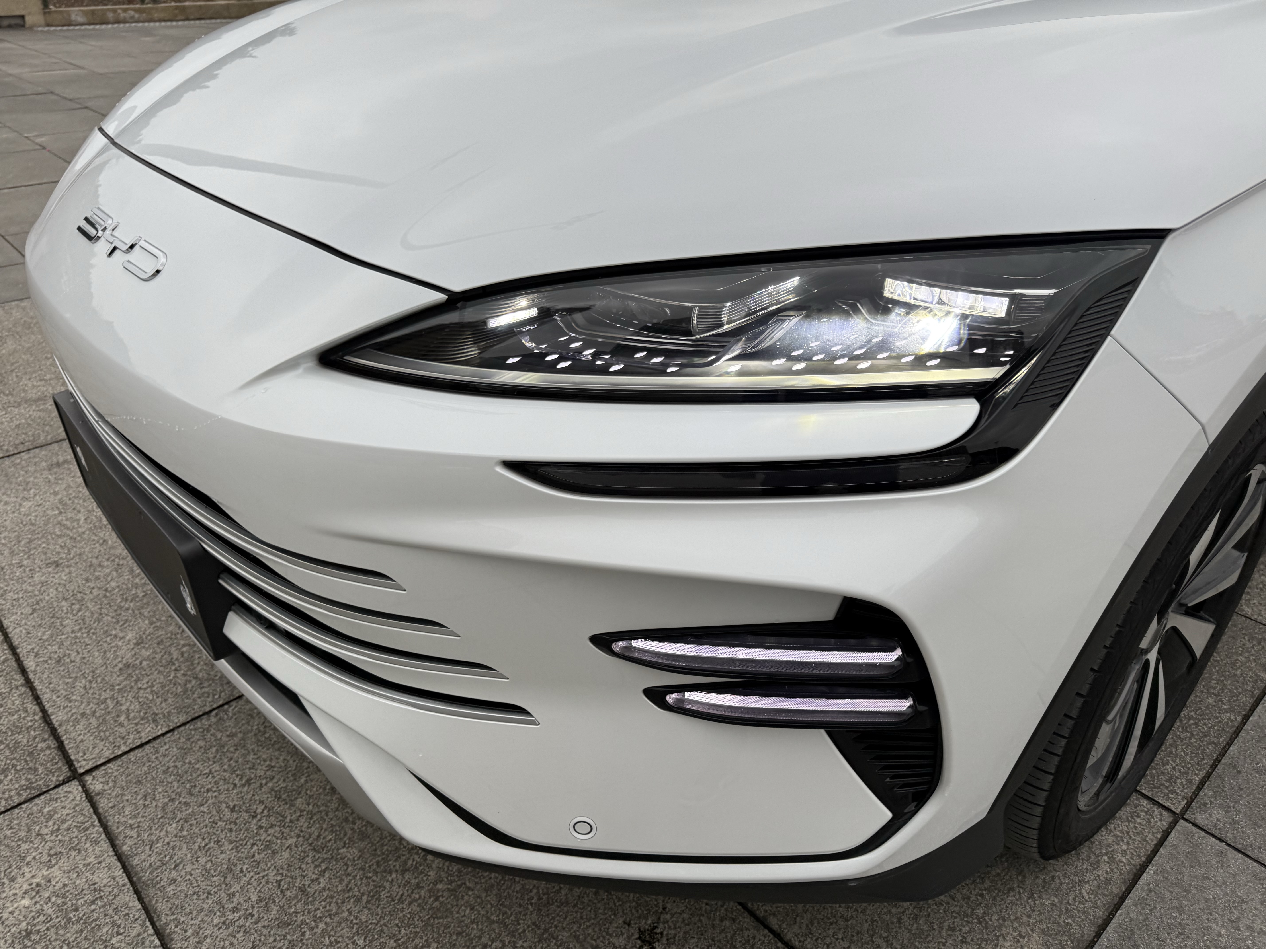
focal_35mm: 24
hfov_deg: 71.6
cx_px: 633
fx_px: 878
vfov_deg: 56.8
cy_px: 474
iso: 64
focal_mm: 6.76
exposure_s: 1/121
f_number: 1.78
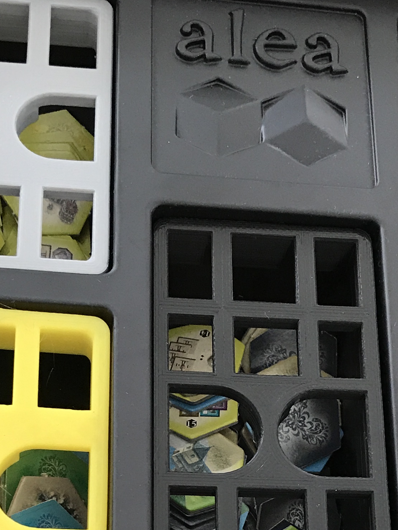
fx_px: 1165
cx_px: 221
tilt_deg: -69.3
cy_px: 578
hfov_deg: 19.4
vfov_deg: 24.1
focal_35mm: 76
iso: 40
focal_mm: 3.99
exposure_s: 1/25
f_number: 1.8
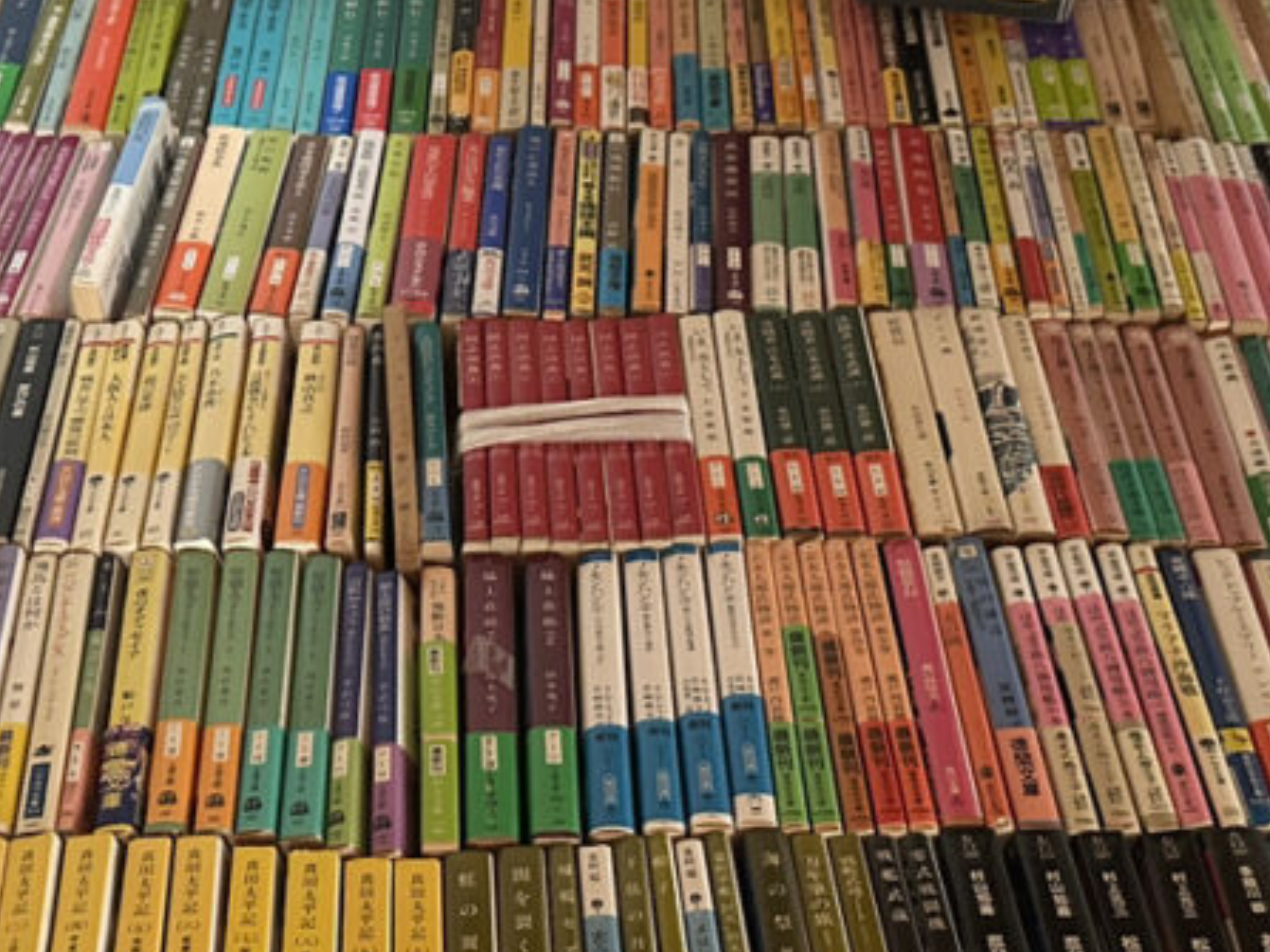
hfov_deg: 34.4
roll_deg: -0.1
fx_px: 2017
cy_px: 631
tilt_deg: -44.8
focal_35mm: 55
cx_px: 361
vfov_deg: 26.4
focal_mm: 6.86
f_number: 1.78
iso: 800
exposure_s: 1/60
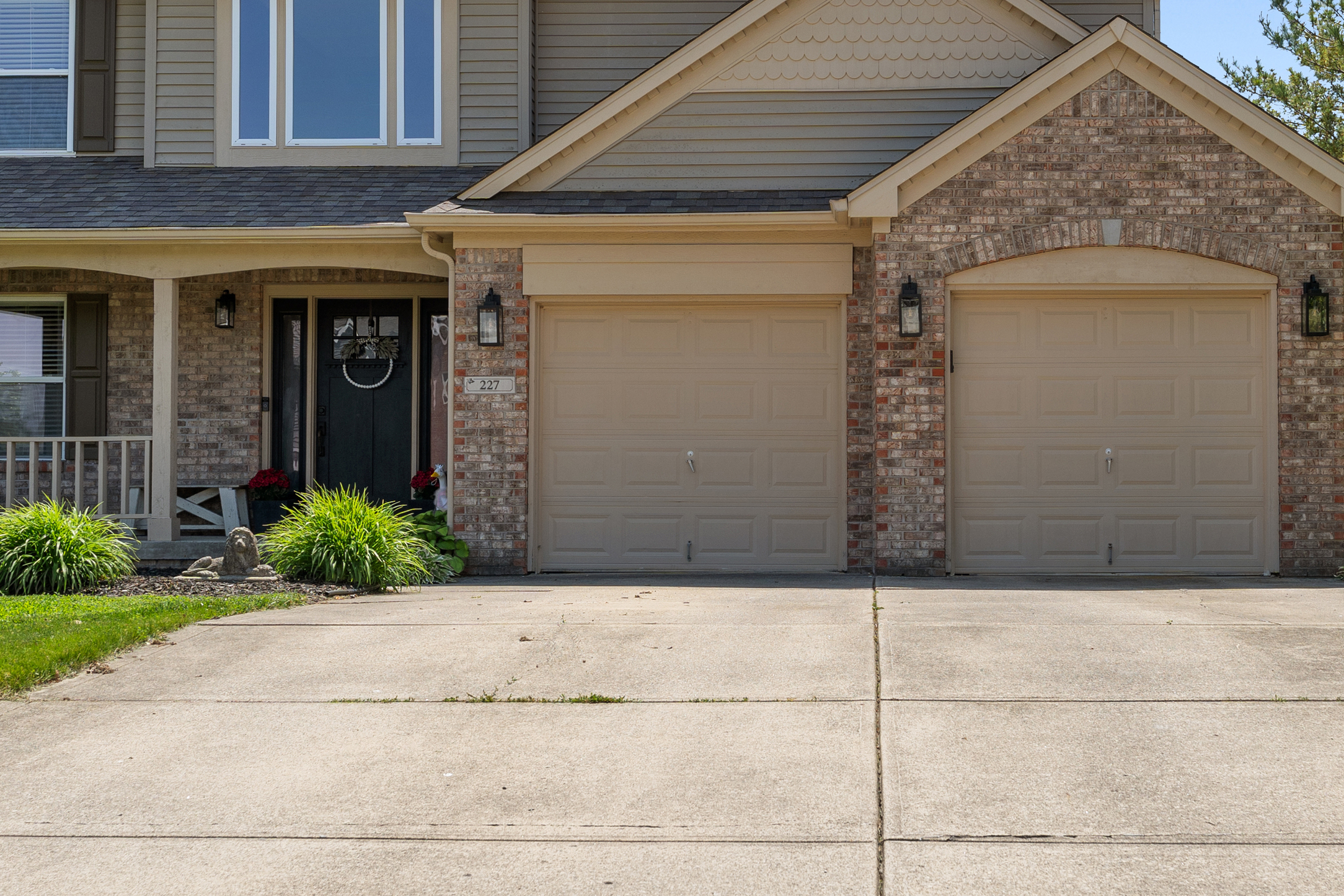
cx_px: 864
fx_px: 1904
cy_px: 460
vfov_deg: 26.5
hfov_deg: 38.6
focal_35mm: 51
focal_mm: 24
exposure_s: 1/500
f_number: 5.6
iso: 100
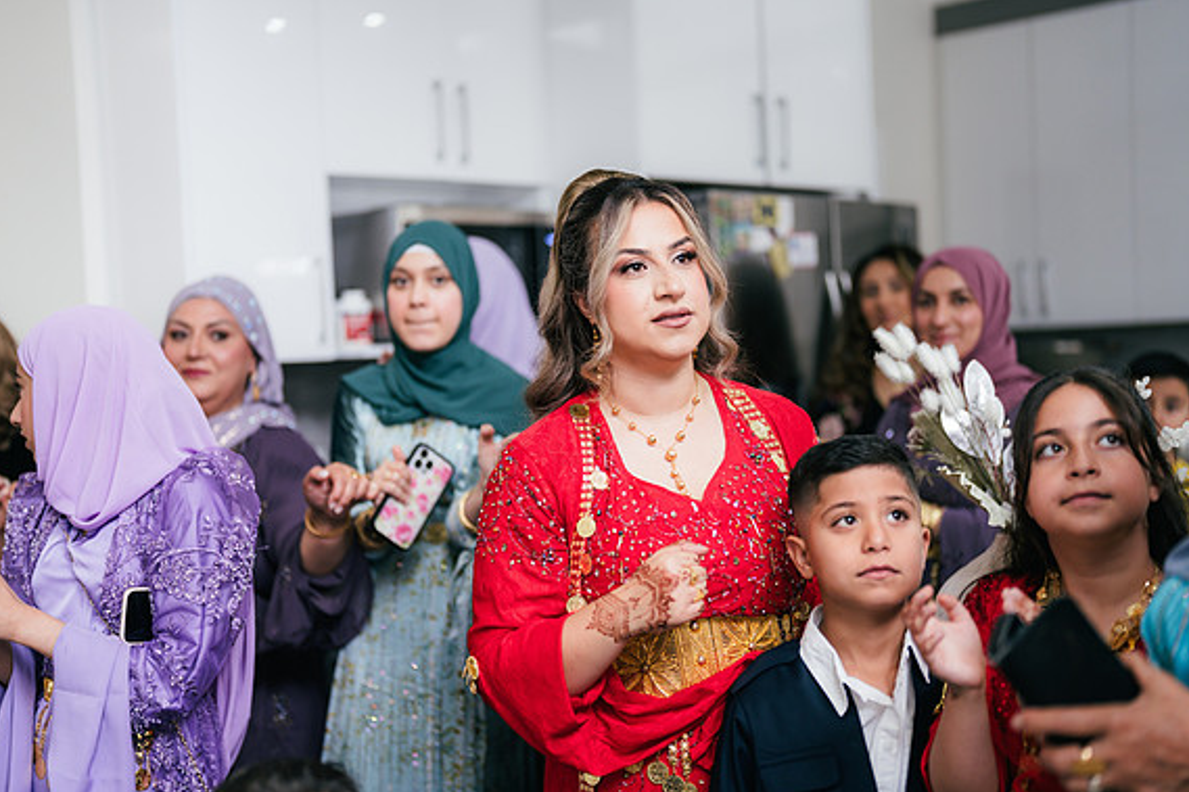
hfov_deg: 38.9
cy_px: 398
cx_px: 598
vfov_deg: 26.5
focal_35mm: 51
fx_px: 1684
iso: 250
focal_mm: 50
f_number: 1.4
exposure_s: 1/250
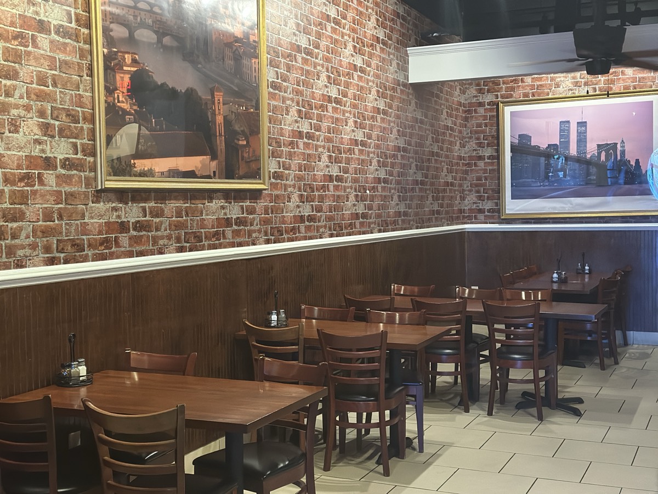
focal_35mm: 48
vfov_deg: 30.3
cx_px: 329
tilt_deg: -2.7
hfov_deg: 39.7
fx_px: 912
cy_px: 247
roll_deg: +0.7
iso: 800
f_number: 1.78
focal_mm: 6.86
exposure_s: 1/40
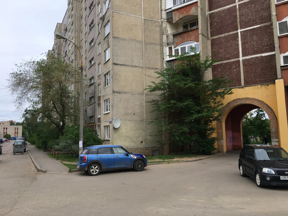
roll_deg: +0.2
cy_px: 108
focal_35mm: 29
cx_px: 144
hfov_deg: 61.7
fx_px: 241
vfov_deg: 48.2
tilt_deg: +6.9
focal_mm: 4.15
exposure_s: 1/927
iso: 25
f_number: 2.2
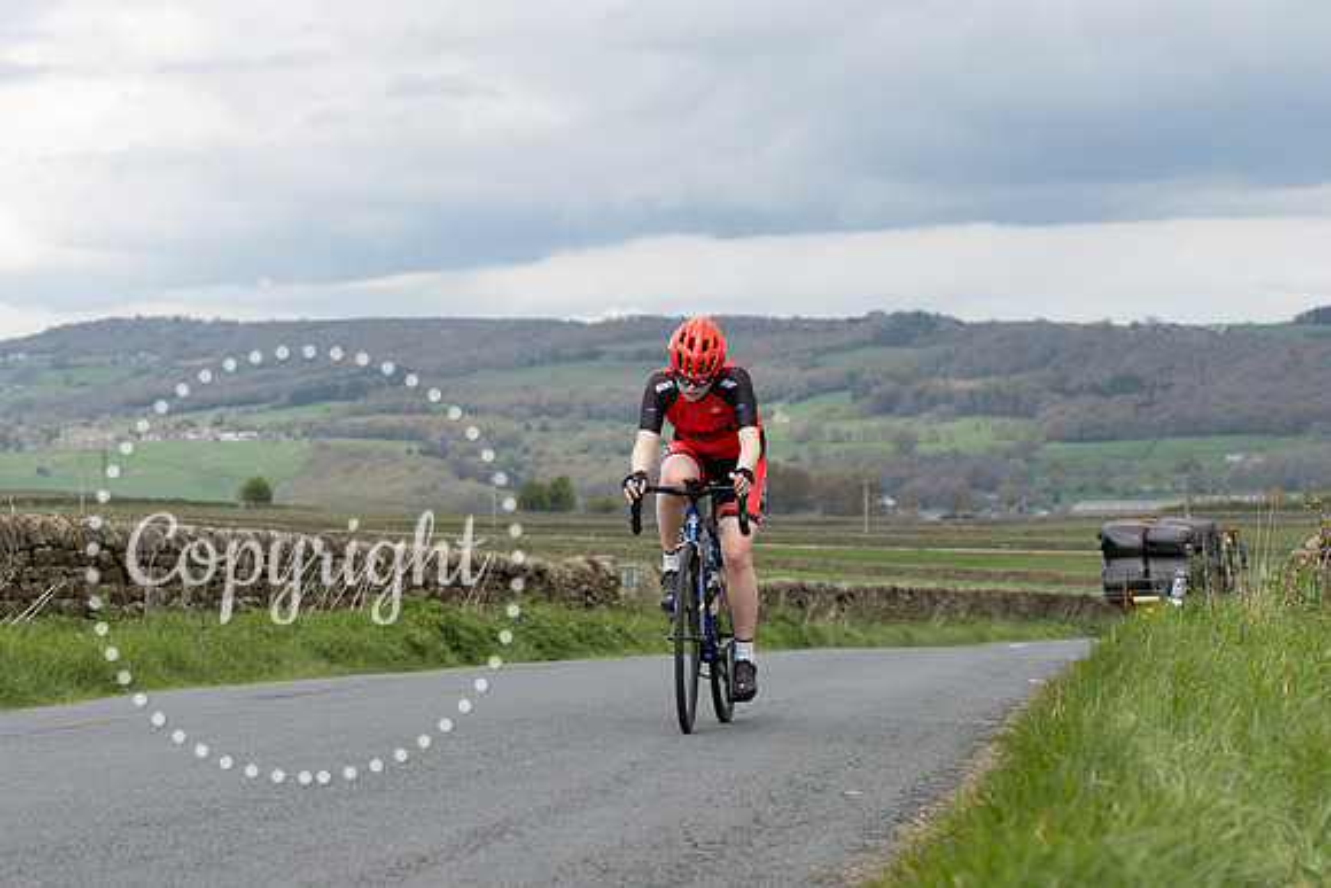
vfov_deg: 13.4
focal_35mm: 102
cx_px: 530
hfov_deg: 19.9
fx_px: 3788
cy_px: 406
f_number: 4.5
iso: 200
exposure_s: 1/640
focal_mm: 75
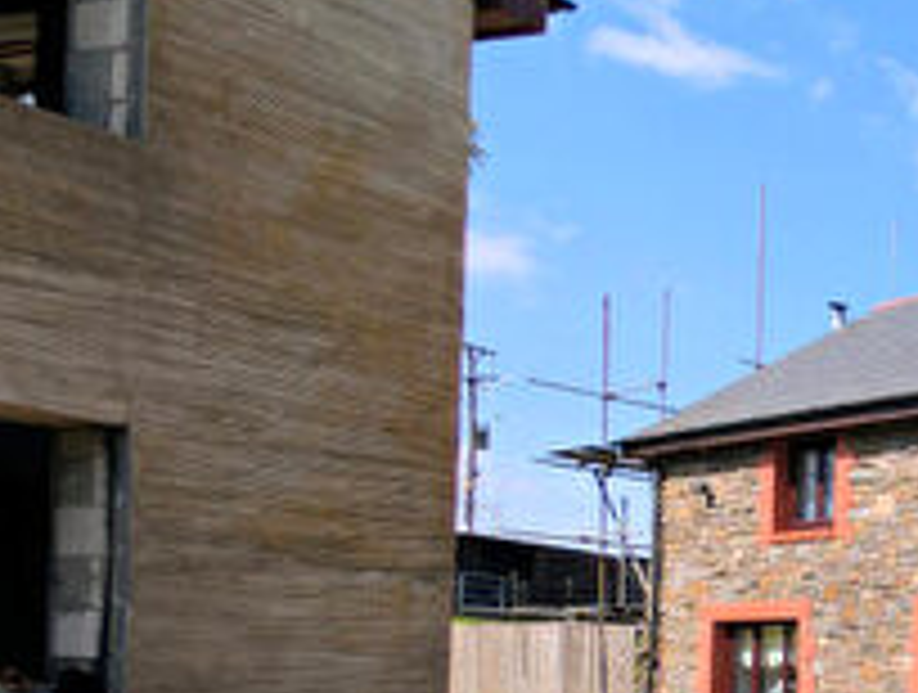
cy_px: 682
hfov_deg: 25.3
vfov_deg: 32.6
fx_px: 1090
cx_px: 1528
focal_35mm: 41
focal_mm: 2.23
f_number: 1.95
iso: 41
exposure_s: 1/1887
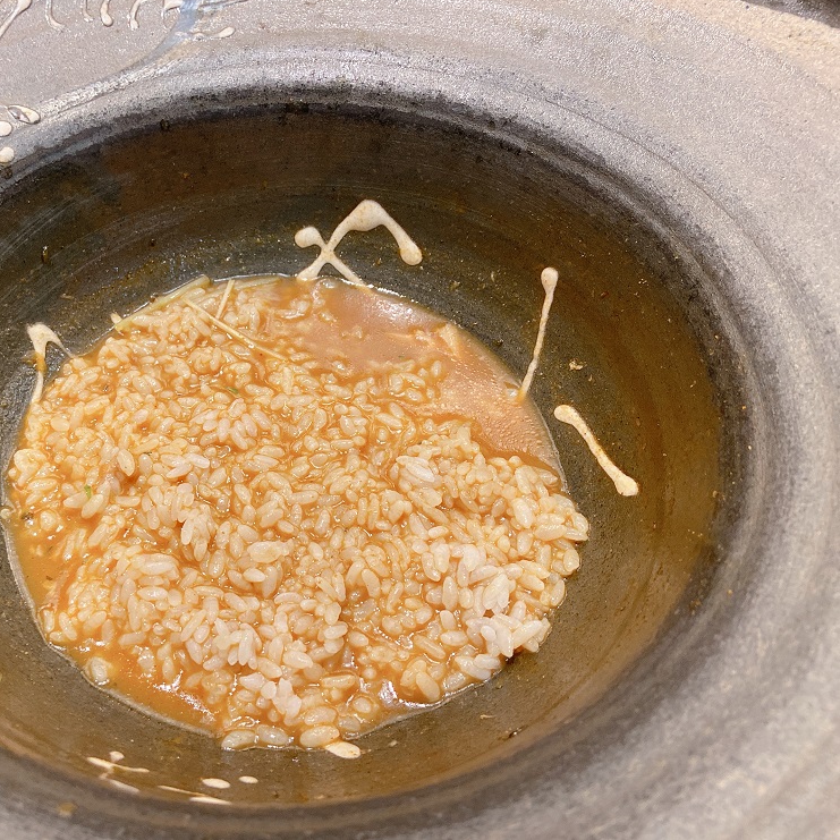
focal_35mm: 31
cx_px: 275
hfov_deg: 51.5
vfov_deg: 52.5
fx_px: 851
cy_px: 417
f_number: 1.8
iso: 200
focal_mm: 4.25
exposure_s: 1/50
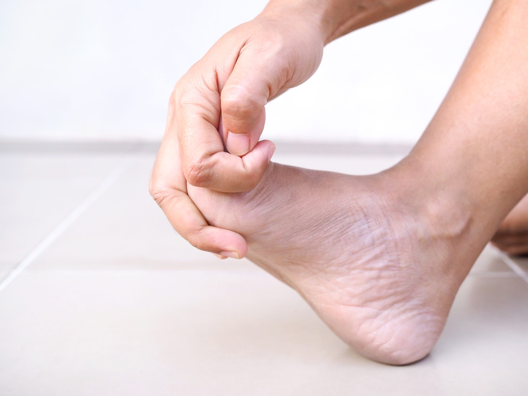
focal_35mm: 50
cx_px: 264
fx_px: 763
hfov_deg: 38.2
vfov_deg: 29.1
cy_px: 198
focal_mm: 25
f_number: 3.2
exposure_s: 1/800
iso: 1000
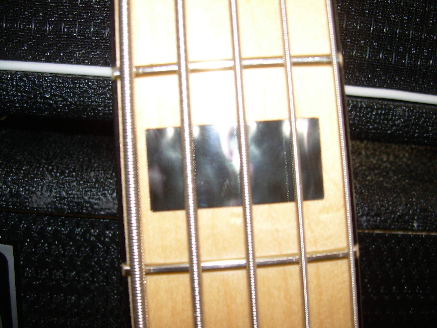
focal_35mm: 38
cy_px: 164
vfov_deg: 37.7
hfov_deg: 49.0
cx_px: 218
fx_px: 480
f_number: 2.8
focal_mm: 6.3
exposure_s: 1/60
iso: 50
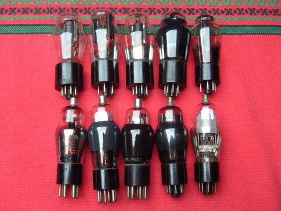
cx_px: 140
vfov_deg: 40.7
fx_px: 284
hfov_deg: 52.6
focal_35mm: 35
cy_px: 106
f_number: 2.8
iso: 400
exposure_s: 1/250
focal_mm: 5.8
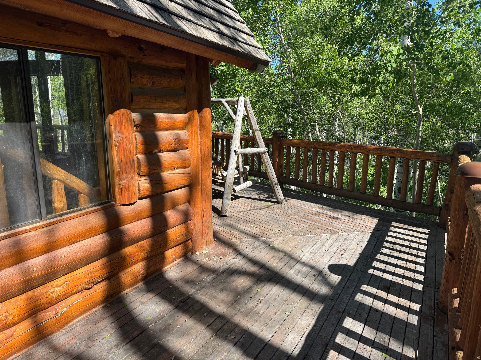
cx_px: 240
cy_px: 180
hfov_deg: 71.6
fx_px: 333
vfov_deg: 56.8
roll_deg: -0.9
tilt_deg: -11.8
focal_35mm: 24
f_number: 1.78
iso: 80
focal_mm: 6.76
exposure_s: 1/1678
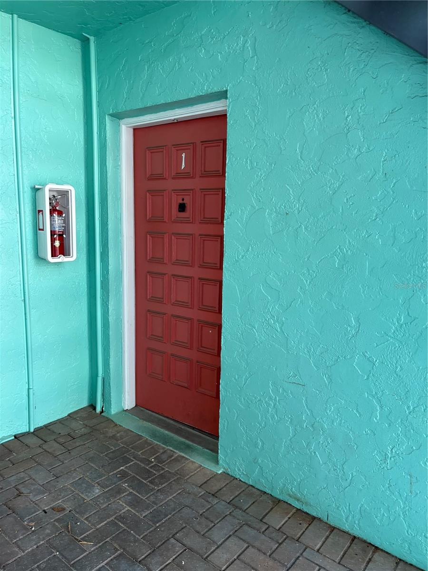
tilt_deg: -8.7
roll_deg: -0.7
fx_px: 429
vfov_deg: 67.3
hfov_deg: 53.1
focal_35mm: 26
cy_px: 286
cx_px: 214
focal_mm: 5.96
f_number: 1.6
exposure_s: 1/104
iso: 125
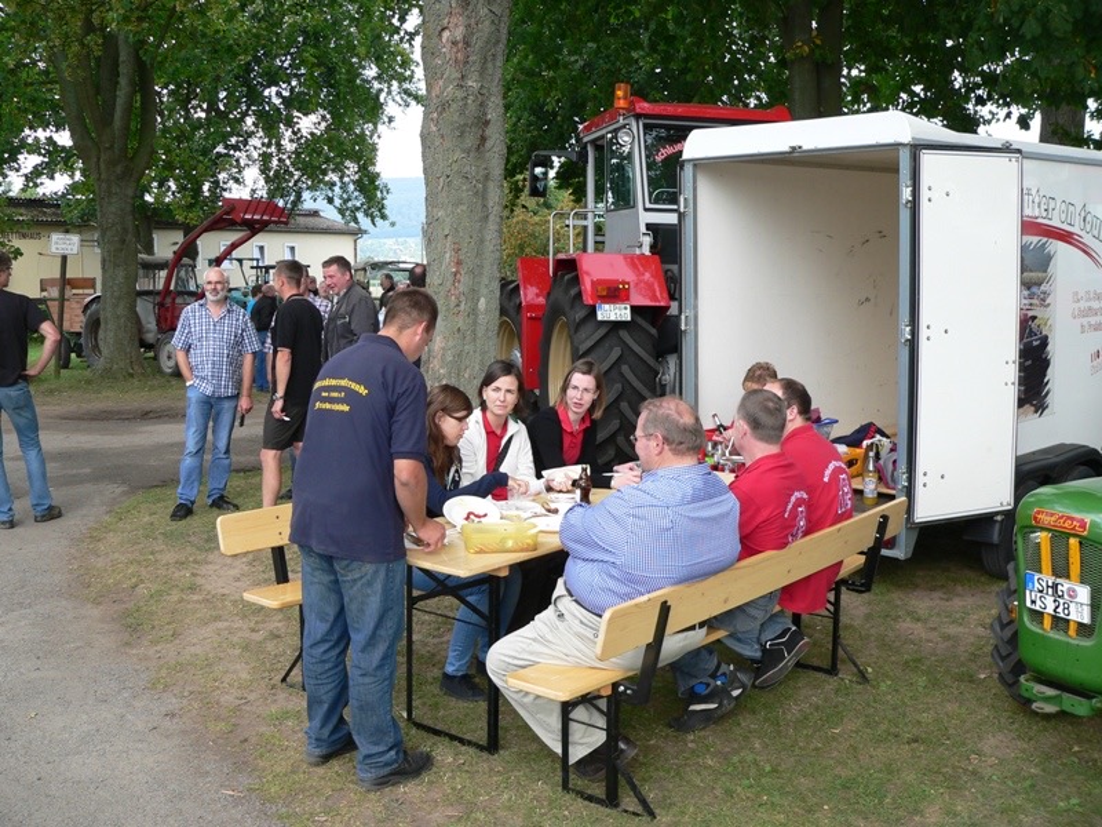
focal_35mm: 36
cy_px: 414
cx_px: 551
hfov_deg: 51.4
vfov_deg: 39.7
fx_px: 1146
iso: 80
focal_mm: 6
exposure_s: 1/125
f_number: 3.3
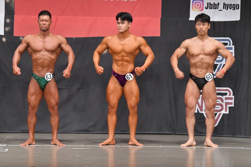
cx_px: 126
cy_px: 84
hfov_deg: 10.2
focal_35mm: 202
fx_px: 1408
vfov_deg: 6.8
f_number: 5.6
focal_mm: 135
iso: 6400
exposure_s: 1/400
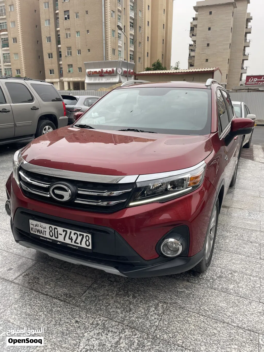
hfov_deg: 54.9
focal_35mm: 25
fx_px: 254
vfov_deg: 69.4
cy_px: 176
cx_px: 132
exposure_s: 1/330
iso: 32
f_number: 1.6
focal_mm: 5.1
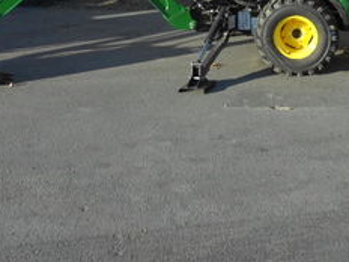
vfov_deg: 20.7
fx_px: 686
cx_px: 317
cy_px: -20
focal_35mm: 68
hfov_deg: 27.5
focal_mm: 5.1
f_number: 3.4
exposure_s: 1/400
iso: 80
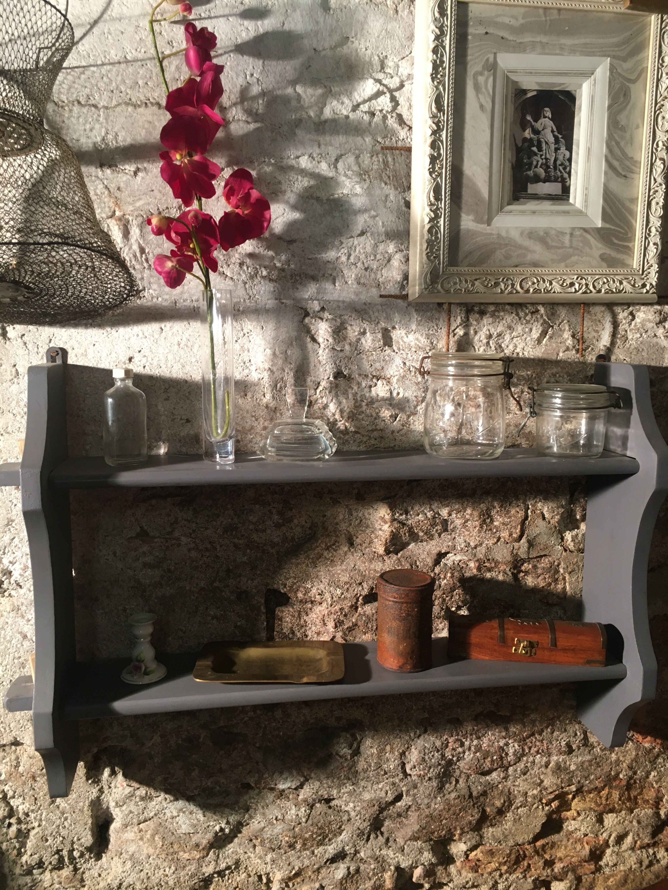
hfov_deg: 48.2
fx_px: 746
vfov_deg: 61.7
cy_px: 445
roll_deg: -0.2
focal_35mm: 29
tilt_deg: -9.4
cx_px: 334
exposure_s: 1/33
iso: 125
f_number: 2.2
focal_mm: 4.15
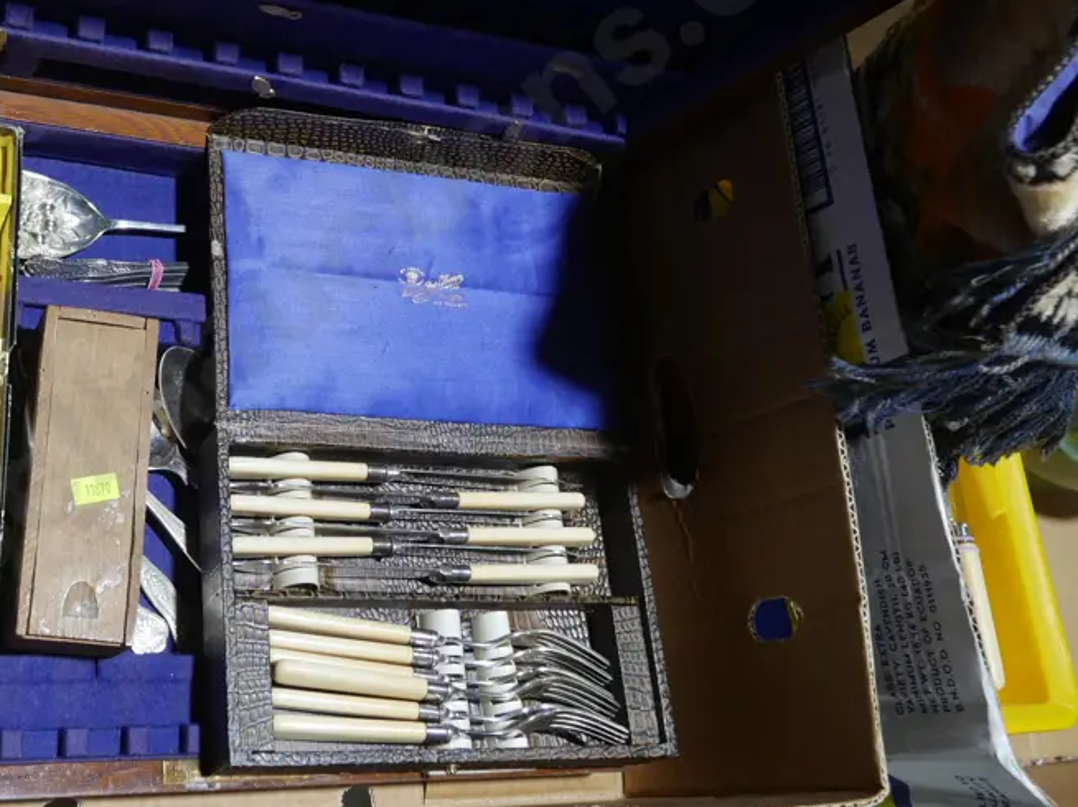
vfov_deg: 30.7
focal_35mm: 47
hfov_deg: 39.6
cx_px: 302
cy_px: 292
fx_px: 1463
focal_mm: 15
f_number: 3.6
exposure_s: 1/60
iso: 200
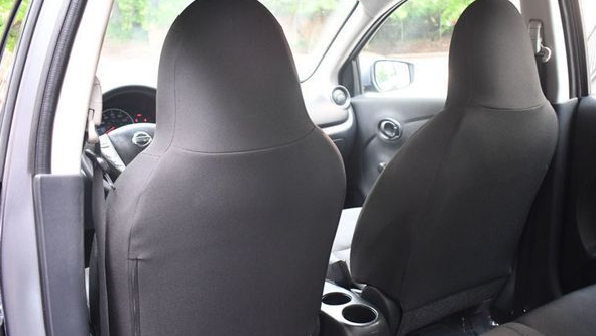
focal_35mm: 34
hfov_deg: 57.9
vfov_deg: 34.7
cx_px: 321
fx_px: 538
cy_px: 167
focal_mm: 20
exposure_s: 1/125
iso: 2000
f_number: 3.8
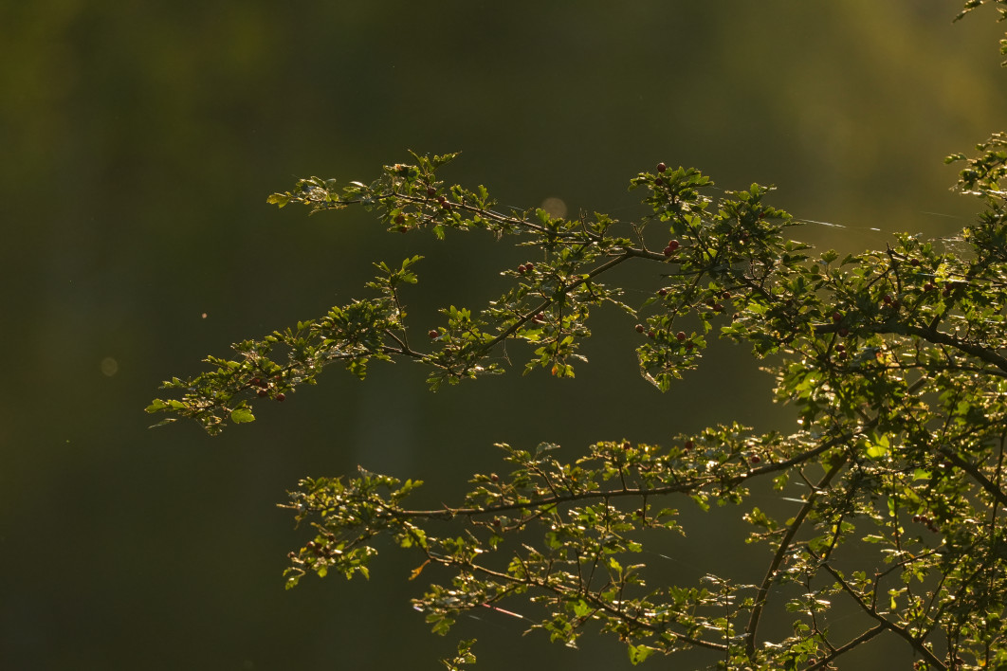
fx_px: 25173
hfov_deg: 2.3
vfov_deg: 1.5
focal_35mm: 900
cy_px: 336
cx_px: 504
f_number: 6.3
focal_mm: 600
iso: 800
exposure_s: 1/1000
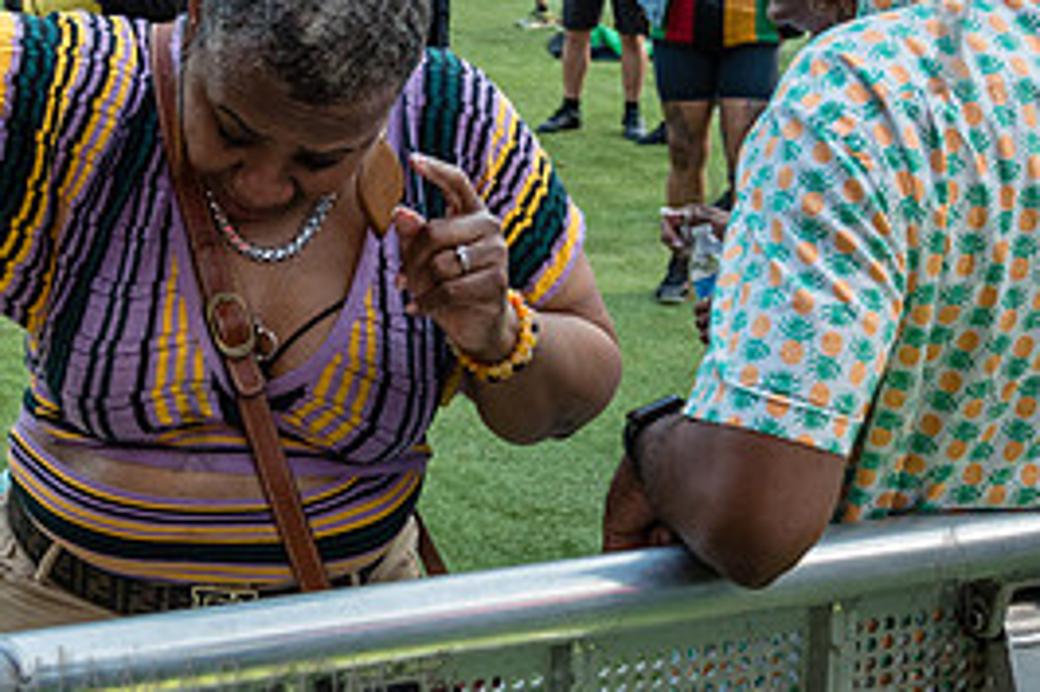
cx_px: 204
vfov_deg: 18.5
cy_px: 153
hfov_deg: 27.2
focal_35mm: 73
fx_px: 2108
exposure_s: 1/250
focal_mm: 27
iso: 1000
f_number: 3.5
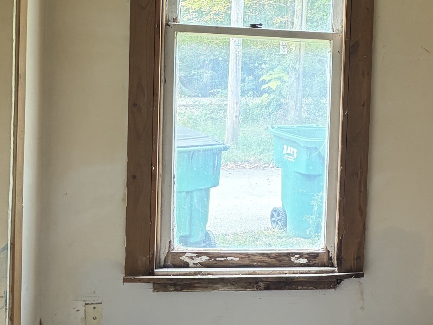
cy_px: 119
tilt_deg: -2.6
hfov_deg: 23.6
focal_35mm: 74
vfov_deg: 19.9
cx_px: 545
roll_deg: -1.8
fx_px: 926
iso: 125
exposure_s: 1/60
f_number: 1.6
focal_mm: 5.96
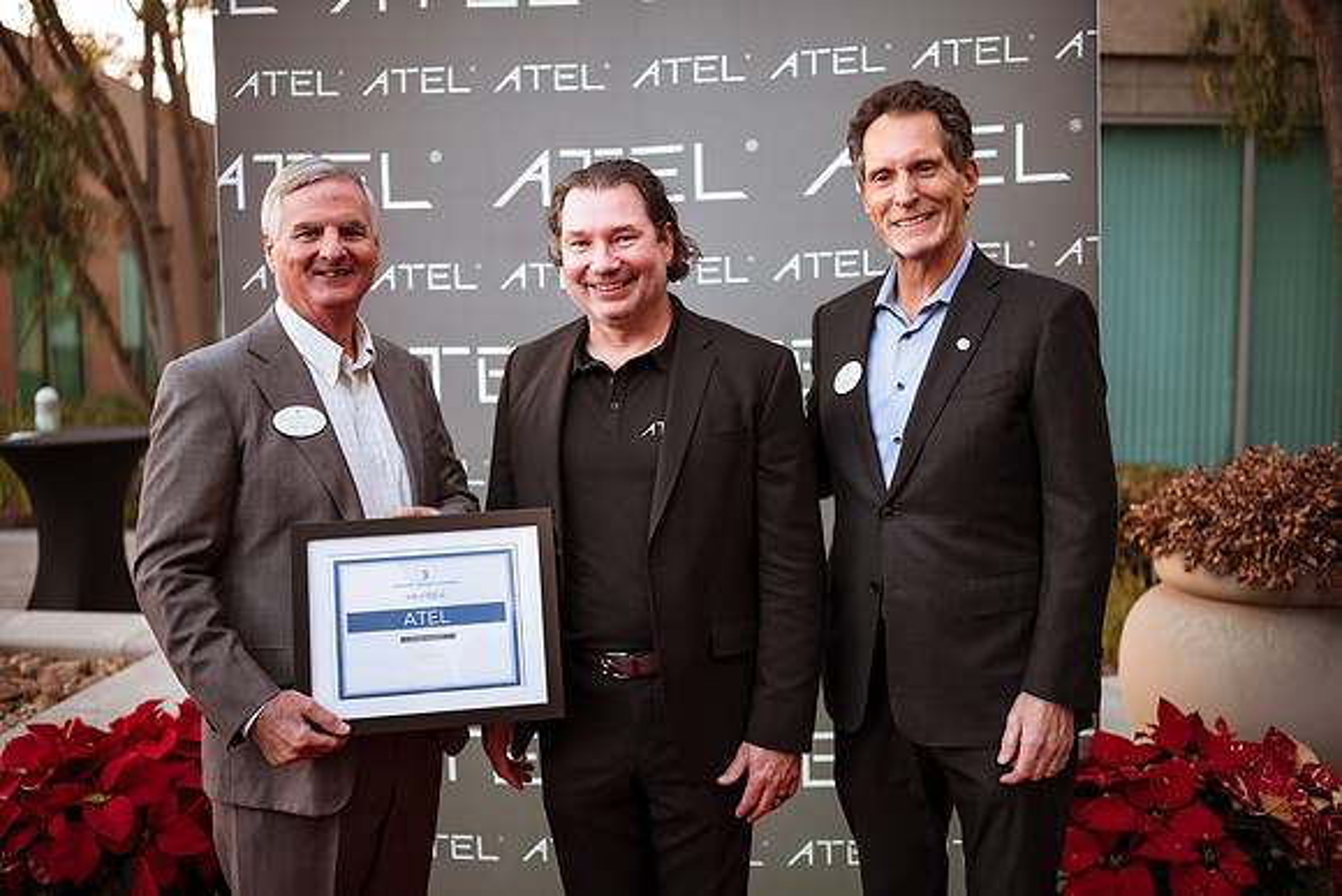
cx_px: 671
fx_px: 1305
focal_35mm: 35
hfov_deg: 54.4
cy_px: 448
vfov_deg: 37.9
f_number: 1.8
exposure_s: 1/640
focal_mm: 35
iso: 640
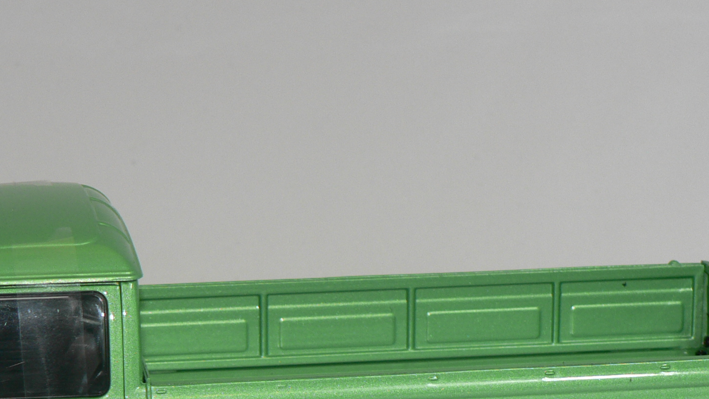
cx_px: 290
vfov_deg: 8.5
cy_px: 461
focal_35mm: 141
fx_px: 2651
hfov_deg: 15.2
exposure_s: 1/60
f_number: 3.2
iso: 80
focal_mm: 12.2
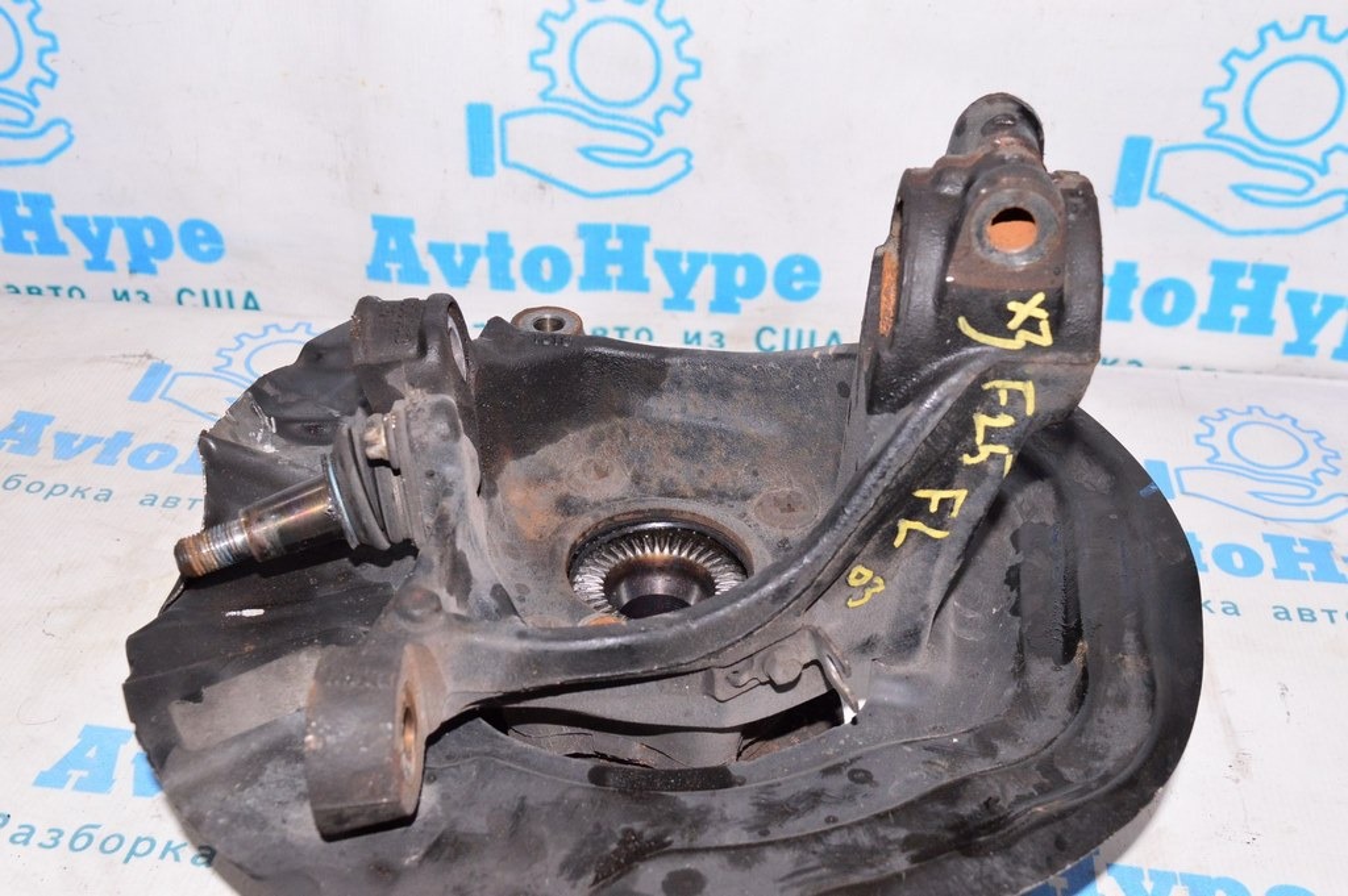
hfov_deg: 48.0
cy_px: 448
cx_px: 674
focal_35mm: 40
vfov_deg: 33.0
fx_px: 1515
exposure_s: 1/200
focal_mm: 27
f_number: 8
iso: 1600
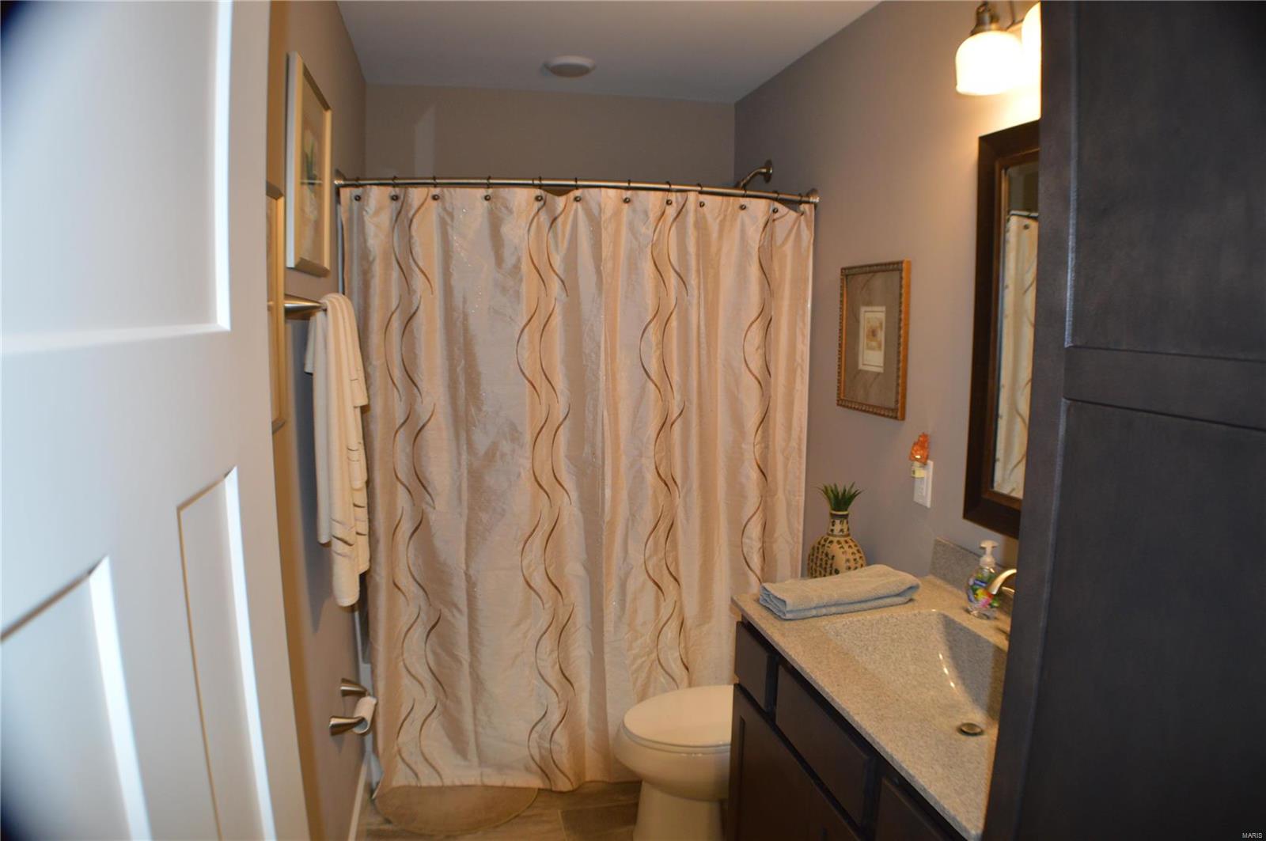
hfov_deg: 62.0
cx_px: 633
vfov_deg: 43.5
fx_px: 1054
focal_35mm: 30
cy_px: 420
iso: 450
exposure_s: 1/60
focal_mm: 20
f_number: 3.8
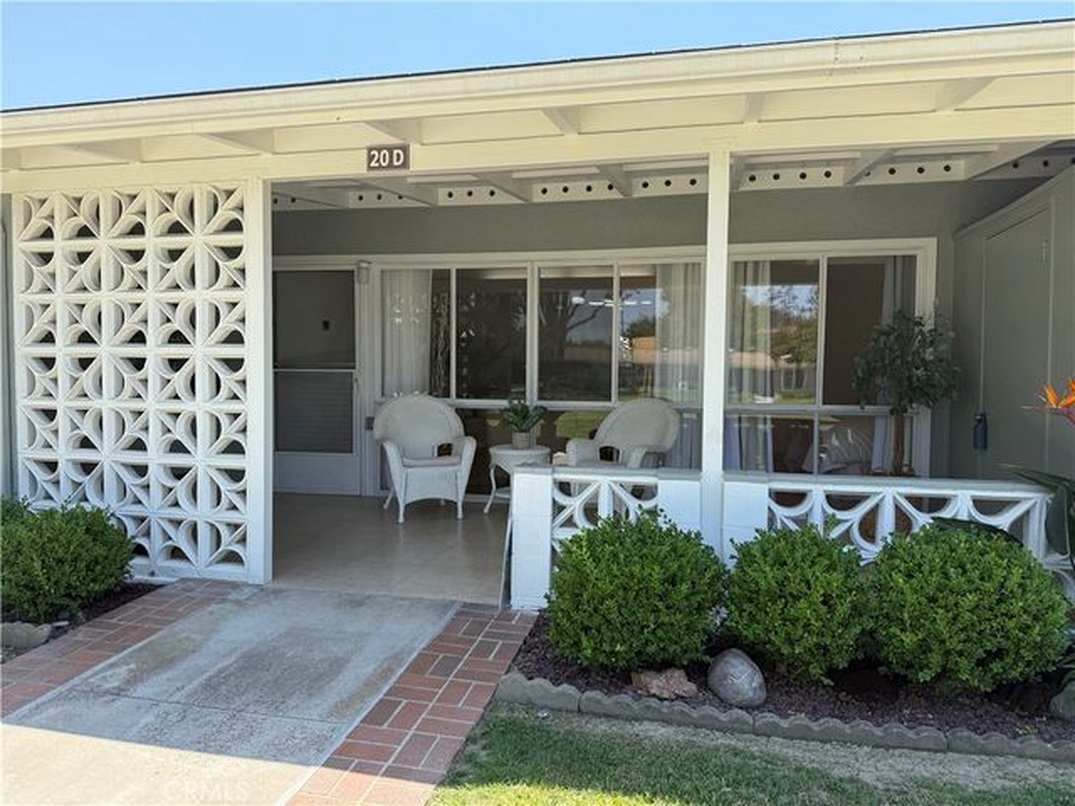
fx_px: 745
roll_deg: -1.2
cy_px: 403
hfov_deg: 71.6
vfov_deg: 56.8
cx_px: 538
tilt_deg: -2.0
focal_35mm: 24
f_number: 1.78
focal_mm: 6.76
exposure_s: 1/1855
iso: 100
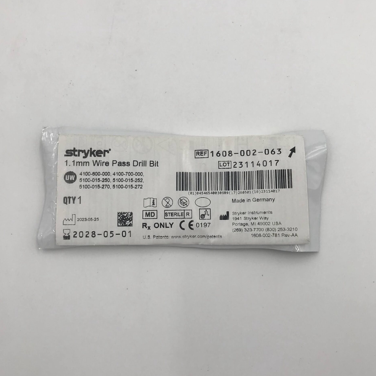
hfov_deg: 48.5
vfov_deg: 48.4
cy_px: 191
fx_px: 418
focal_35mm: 34
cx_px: 189
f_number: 1.8
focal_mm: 3.99
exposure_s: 1/306
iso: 20
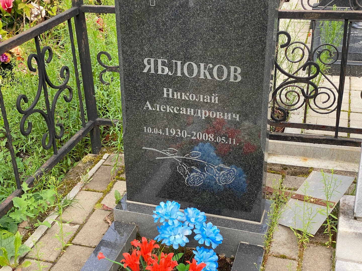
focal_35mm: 52
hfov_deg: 36.8
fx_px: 544
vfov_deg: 28.0
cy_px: 136
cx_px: 181
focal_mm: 6
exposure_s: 1/220
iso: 20
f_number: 2
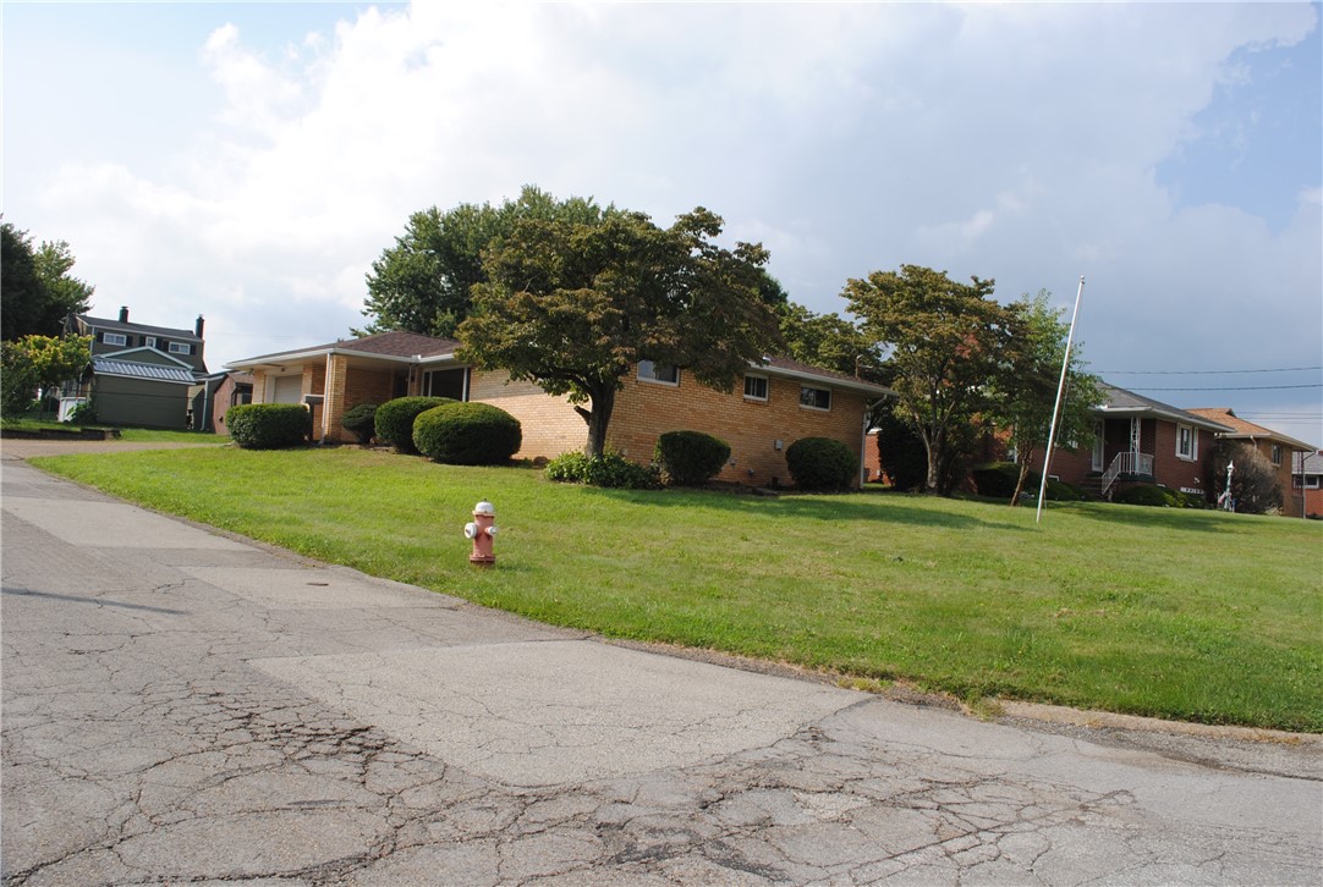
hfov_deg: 67.3
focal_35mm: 27
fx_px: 994
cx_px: 662
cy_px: 444
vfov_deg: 48.1
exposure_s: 1/200
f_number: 10
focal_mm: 18
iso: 100
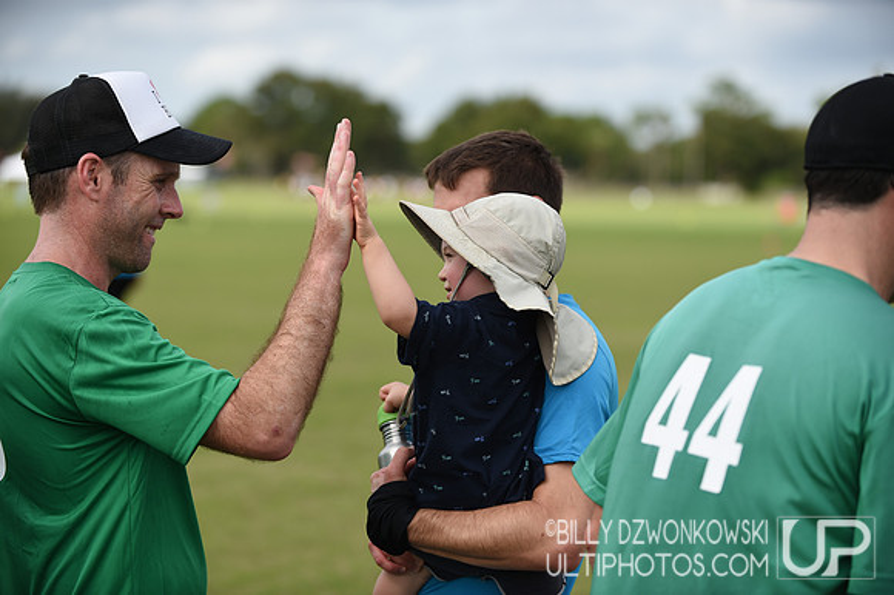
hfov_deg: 20.8
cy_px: 298
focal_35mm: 98
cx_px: 447
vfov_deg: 13.9
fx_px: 2432
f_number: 2.8
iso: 100
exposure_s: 1/1600
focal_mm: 98
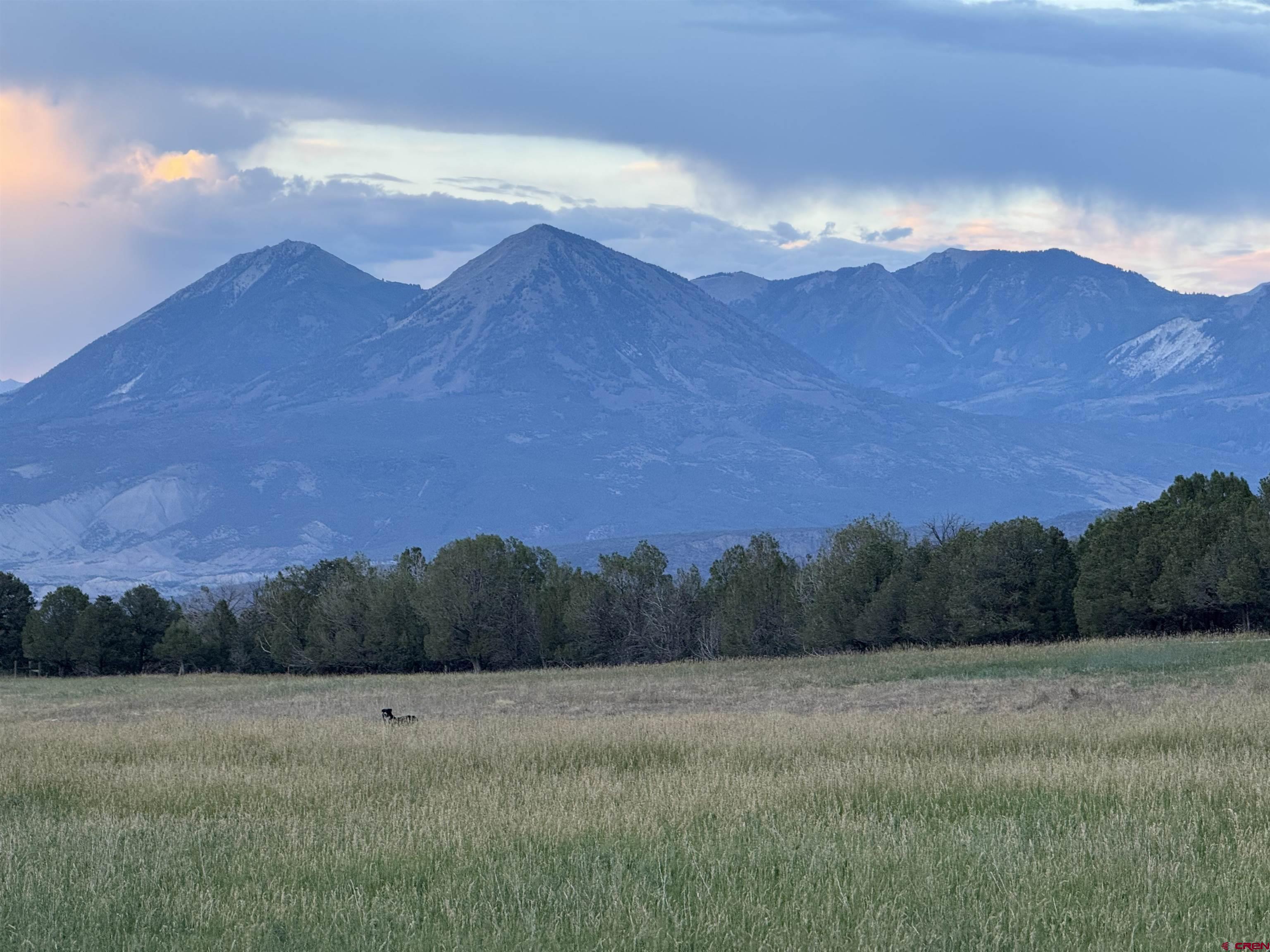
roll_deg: -1.1
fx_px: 4403
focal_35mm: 120
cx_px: 635
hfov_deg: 16.4
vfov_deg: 12.3
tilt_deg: +0.0
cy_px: 476
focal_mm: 15.66
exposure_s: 1/99
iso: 100
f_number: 2.8
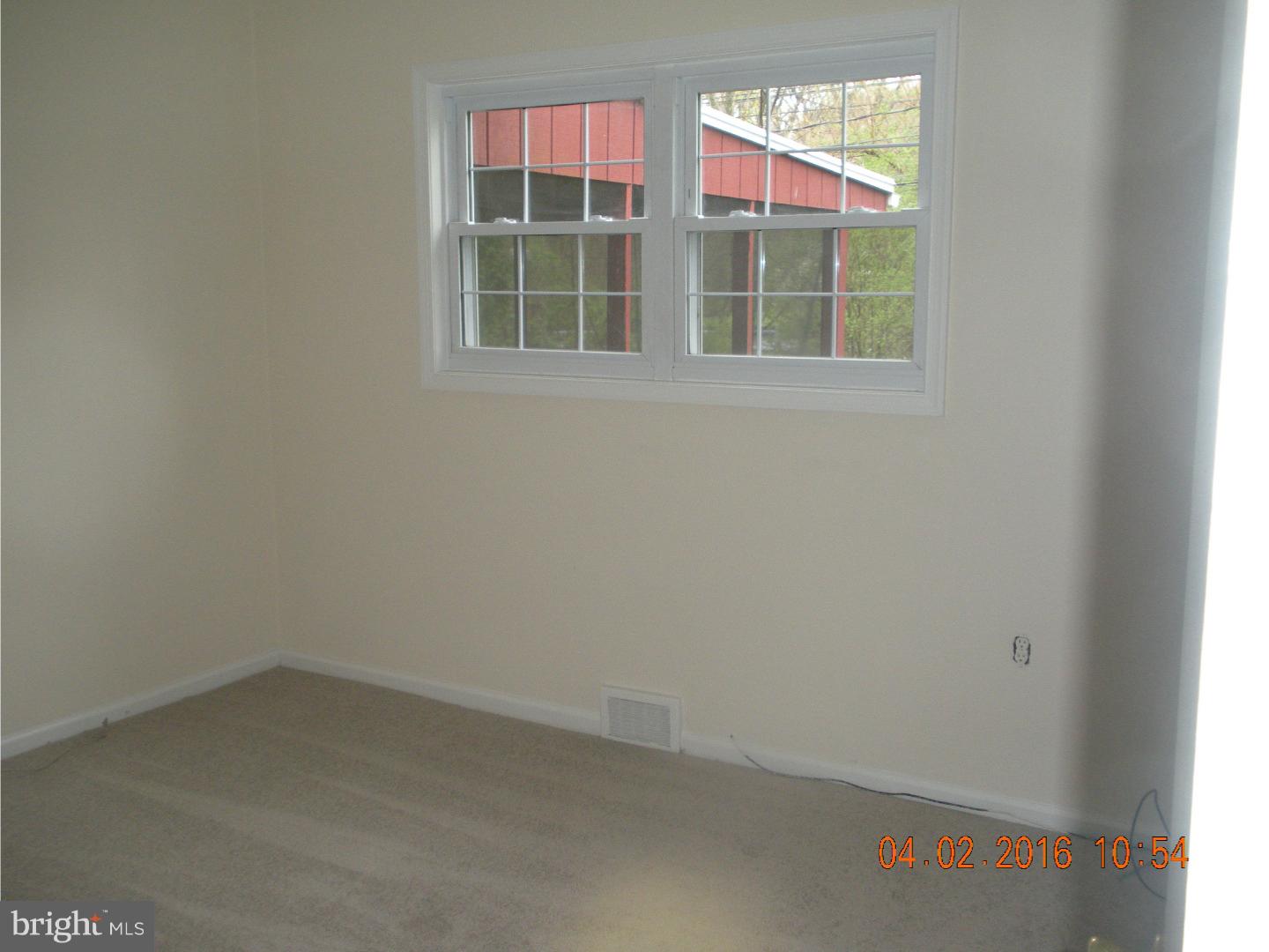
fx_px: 1320
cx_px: 634
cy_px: 476
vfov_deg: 39.7
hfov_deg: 51.4
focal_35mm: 36
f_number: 3.5
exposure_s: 1/30
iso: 186
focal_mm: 6.3
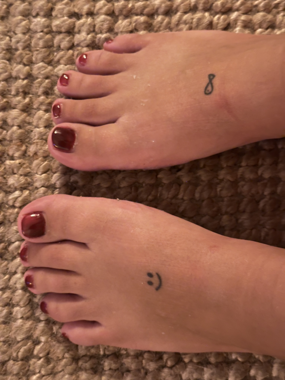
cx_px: 142
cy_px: 190
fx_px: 527
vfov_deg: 39.7
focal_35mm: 48
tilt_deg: -84.7
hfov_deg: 30.3
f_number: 1.78
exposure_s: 1/9
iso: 640
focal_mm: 6.86
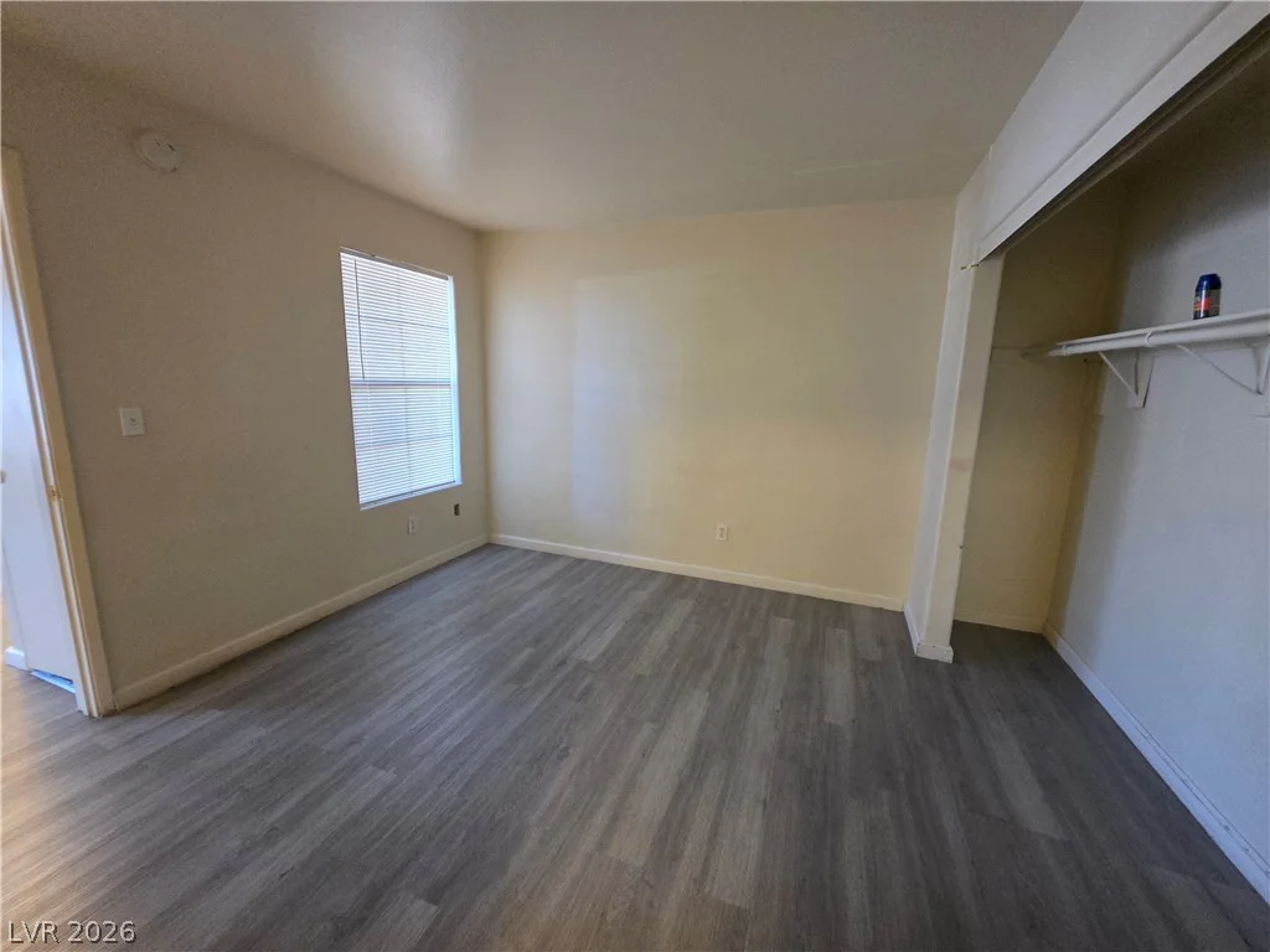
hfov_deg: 106.2
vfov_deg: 89.9
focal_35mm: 13
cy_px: 476
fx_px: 477
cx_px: 635
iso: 1000
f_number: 1.9
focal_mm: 2.2
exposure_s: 1/40
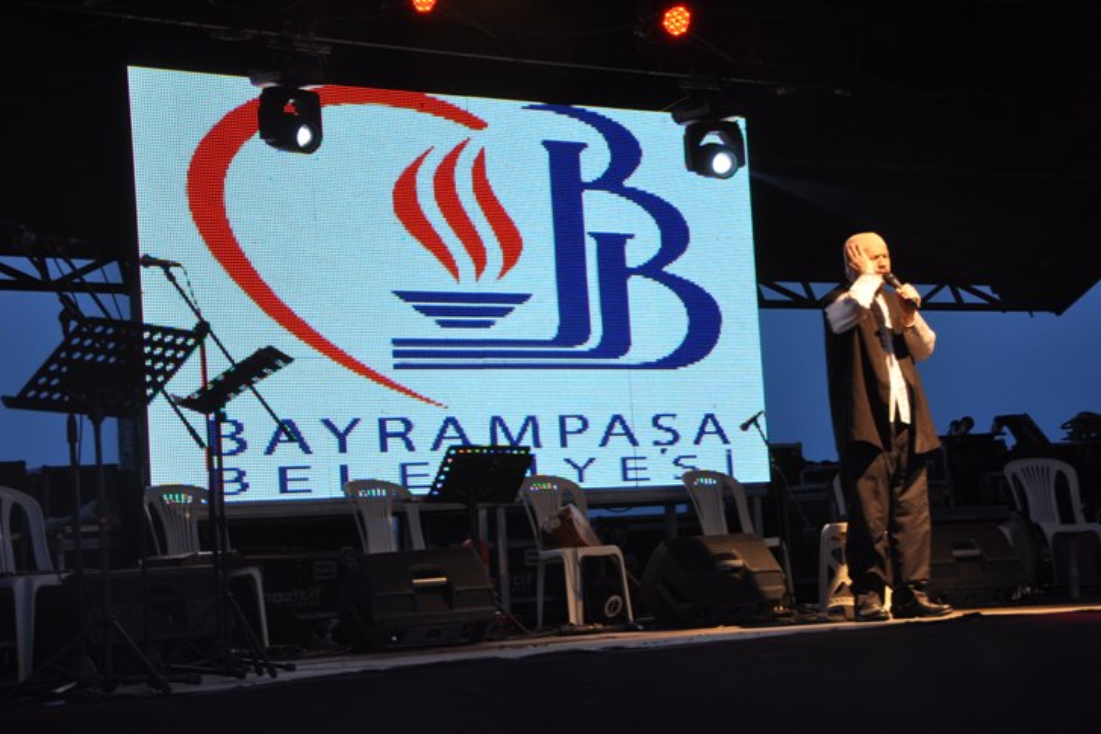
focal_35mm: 73
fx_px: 2233
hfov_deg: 27.7
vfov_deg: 18.7
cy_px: 369
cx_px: 545
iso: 280
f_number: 5.6
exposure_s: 1/30
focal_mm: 48
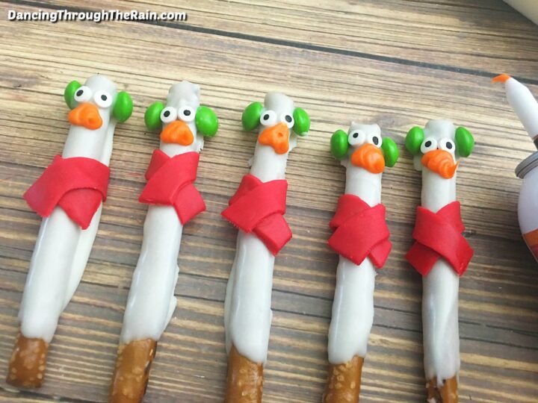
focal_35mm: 29
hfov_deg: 61.7
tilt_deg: -68.1
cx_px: 269
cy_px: 202
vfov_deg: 48.2
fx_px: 451
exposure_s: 1/10
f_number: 2.2
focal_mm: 4.15
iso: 80
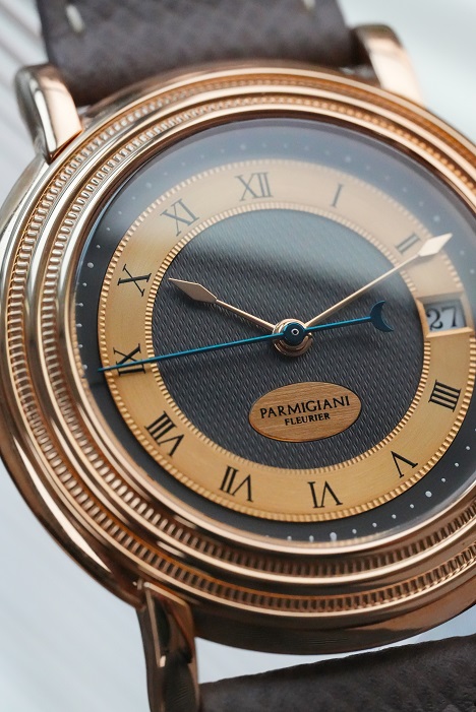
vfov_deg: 19.4
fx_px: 2080
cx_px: 238
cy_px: 356
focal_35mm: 105
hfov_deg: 13.1
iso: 12800
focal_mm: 105
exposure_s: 1/250
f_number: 8
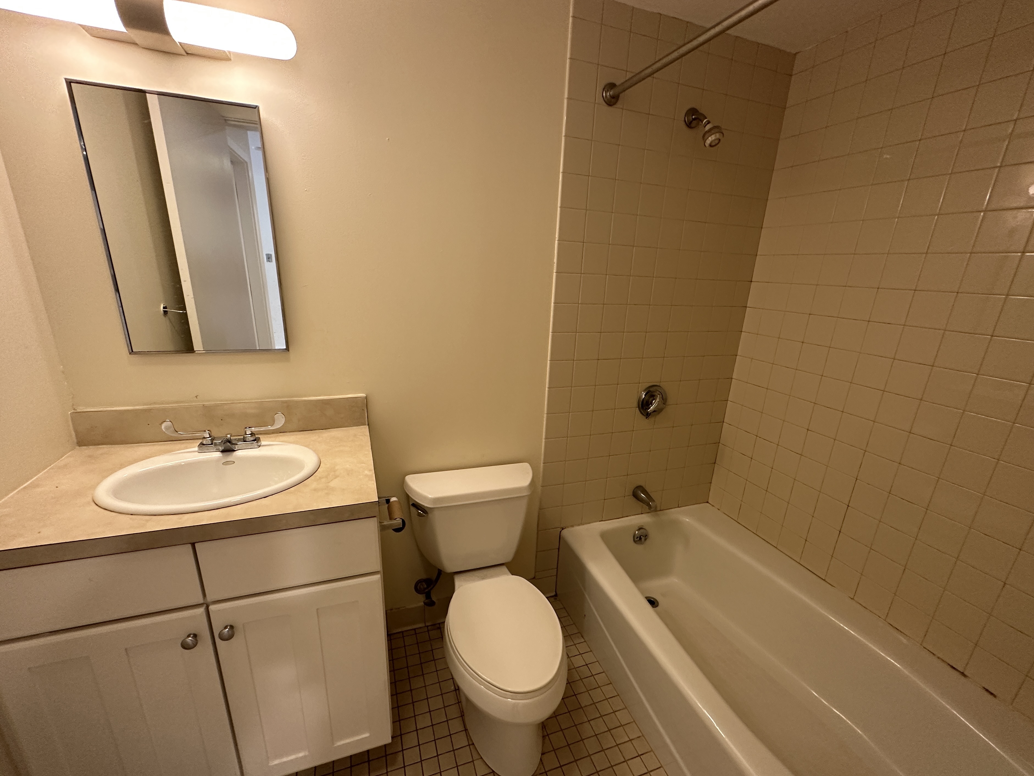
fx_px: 448
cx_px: 519
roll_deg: -2.7
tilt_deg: -17.6
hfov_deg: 98.2
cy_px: 413
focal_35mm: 15
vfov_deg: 81.6
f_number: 2.2
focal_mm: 2.22
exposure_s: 1/60
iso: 200
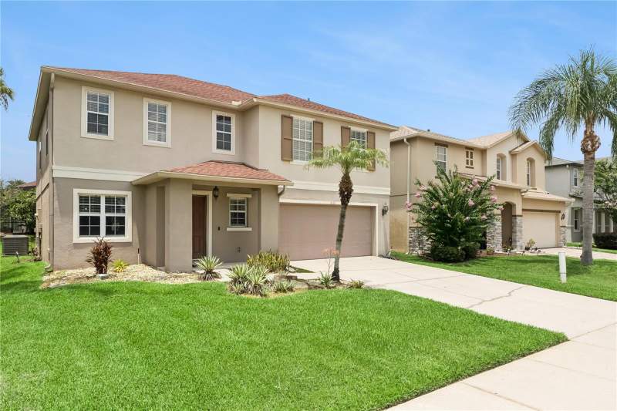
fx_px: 377
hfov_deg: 78.6
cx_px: 308
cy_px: 206
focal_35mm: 22
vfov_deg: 57.2
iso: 500
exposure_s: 1/1250
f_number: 10
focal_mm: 15.3
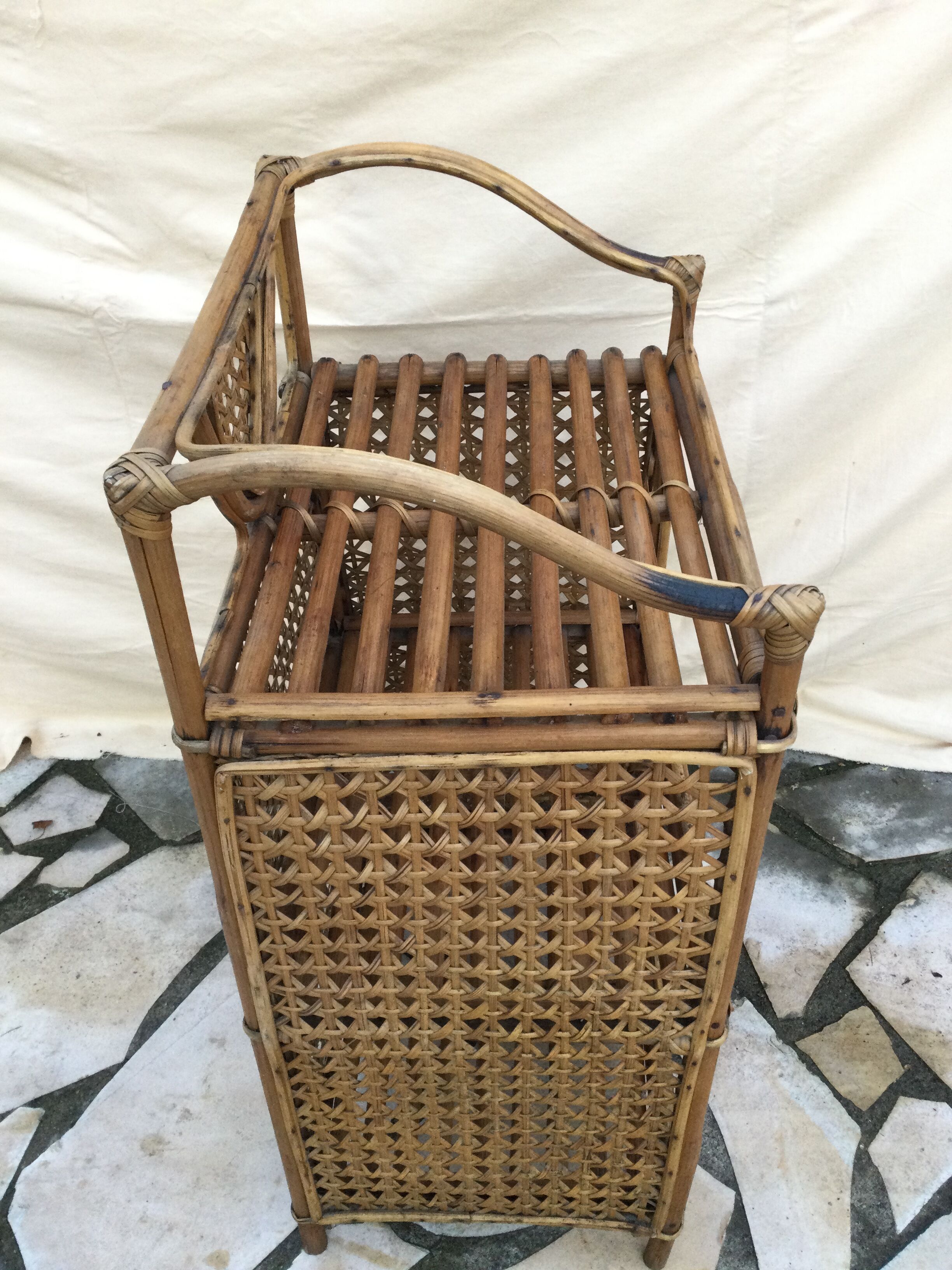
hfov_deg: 45.4
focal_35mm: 31
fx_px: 1137
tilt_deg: -39.4
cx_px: 476
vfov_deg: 58.4
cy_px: 635
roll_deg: +3.4
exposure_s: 1/33
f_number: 2.4
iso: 40
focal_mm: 3.3
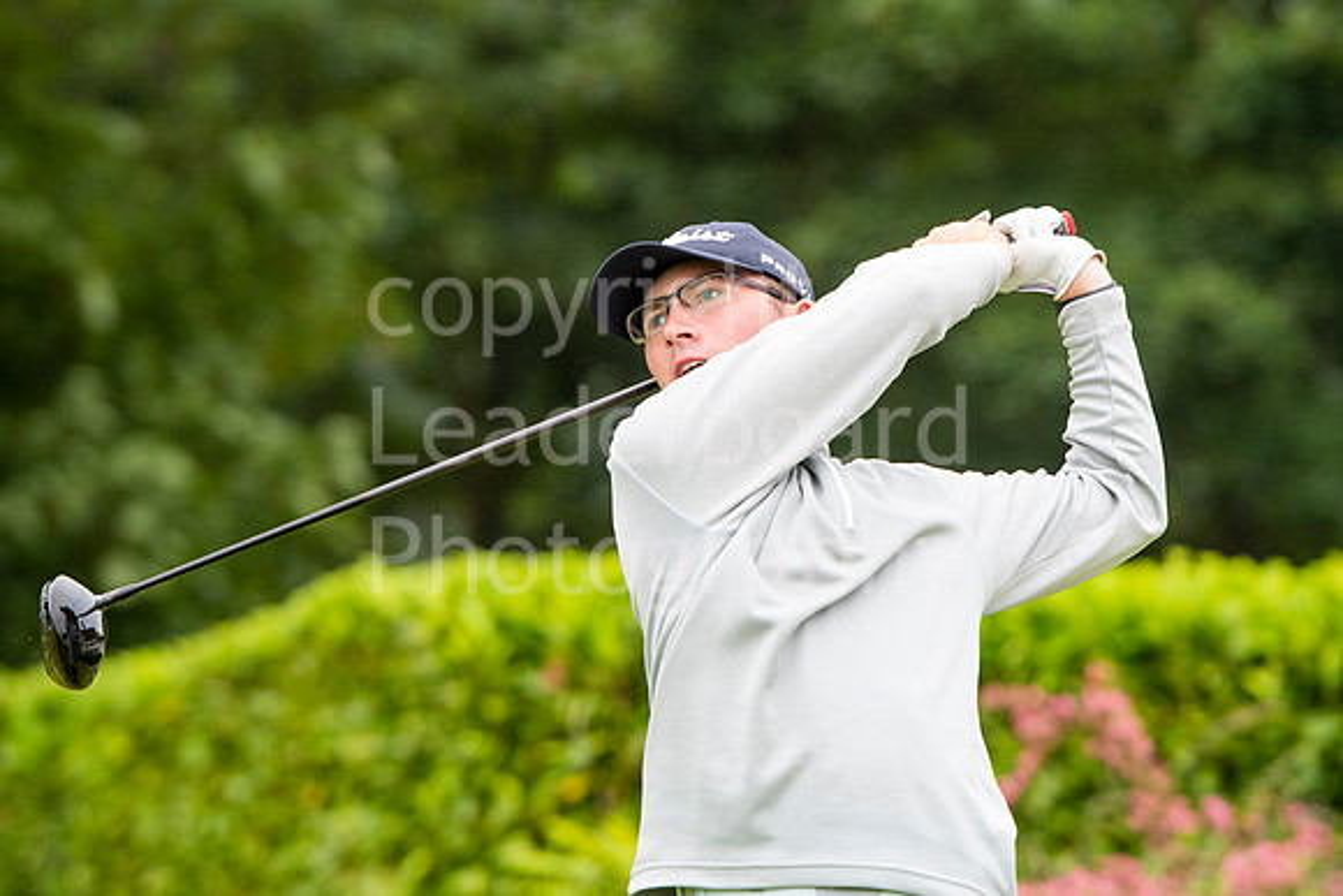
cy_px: 448
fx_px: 9795
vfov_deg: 5.2
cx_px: 672
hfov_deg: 7.8
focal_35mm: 262
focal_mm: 175
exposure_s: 1/1000
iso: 1250
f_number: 4
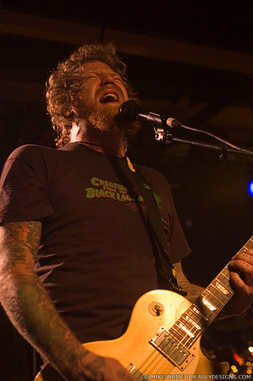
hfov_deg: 18.9
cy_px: 190
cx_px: 126
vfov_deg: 28.1
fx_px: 761
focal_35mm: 72
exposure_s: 1/50
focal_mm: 48
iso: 800
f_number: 2.8
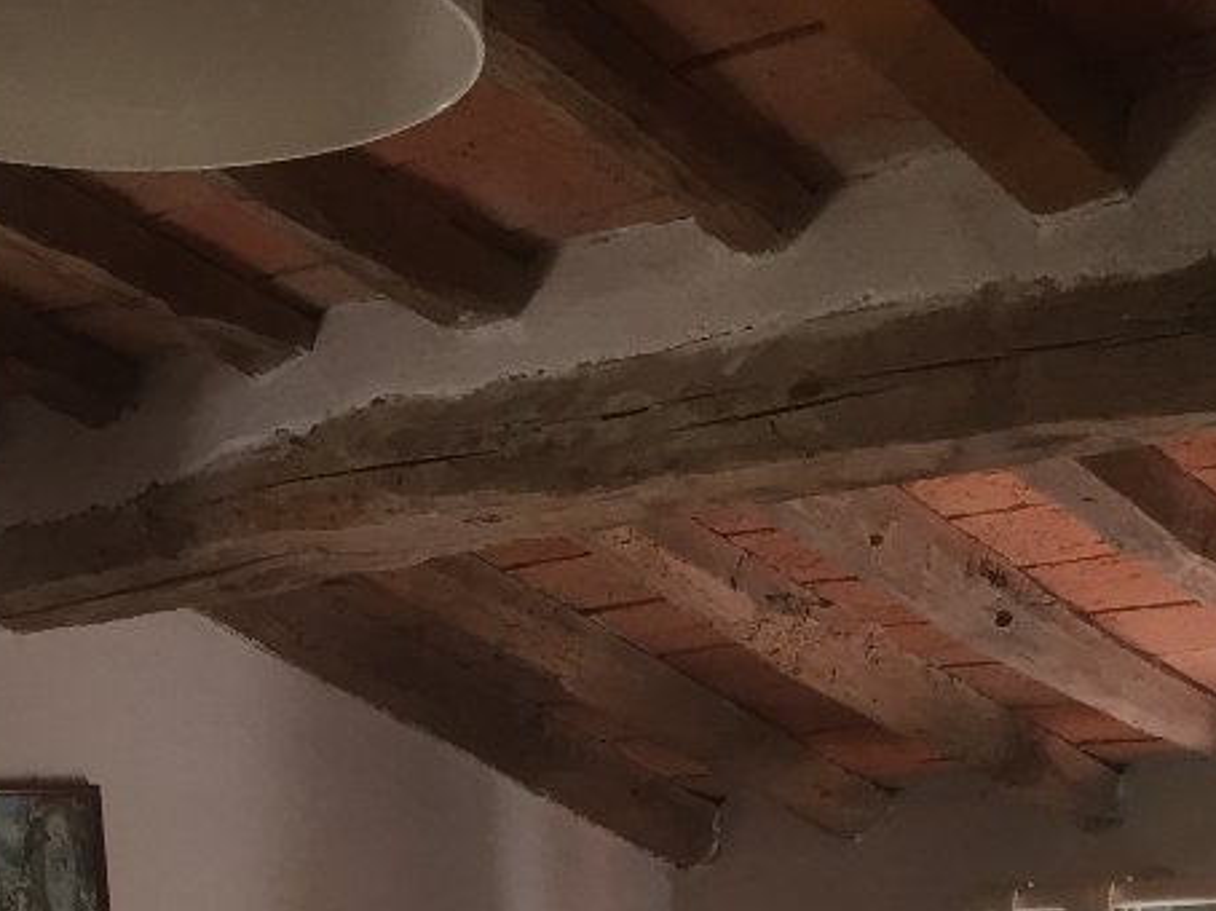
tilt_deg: -1.5
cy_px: 1203
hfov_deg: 20.7
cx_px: 48
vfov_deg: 15.3
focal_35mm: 92
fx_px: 3230
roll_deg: +1.3
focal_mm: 4.15
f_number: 2.2
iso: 40
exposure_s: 1/30
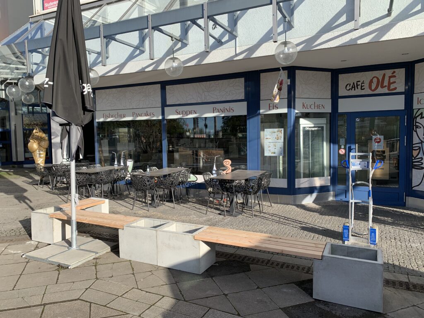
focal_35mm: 26
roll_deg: +0.5
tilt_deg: -5.4
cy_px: 159
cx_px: 212
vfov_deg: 53.1
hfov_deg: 67.3
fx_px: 318
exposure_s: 1/1266
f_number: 1.8
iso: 25
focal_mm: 4.25
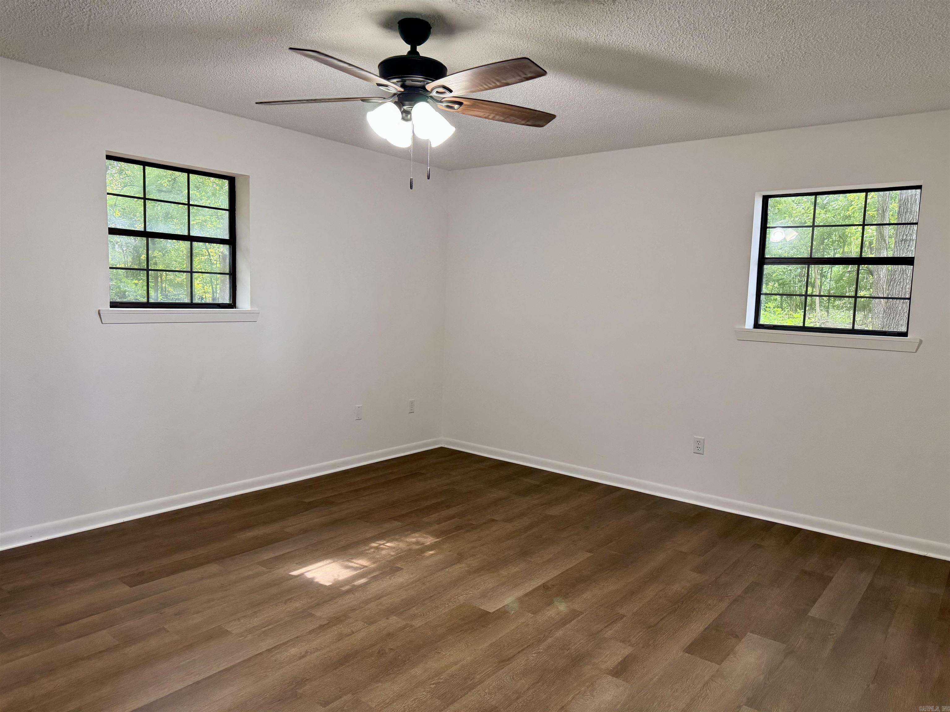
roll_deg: -1.7
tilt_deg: -6.0
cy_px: 356
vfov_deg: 56.8
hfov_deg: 71.6
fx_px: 659
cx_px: 475
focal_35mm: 24
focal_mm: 6.76
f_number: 1.78
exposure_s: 1/120
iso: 200
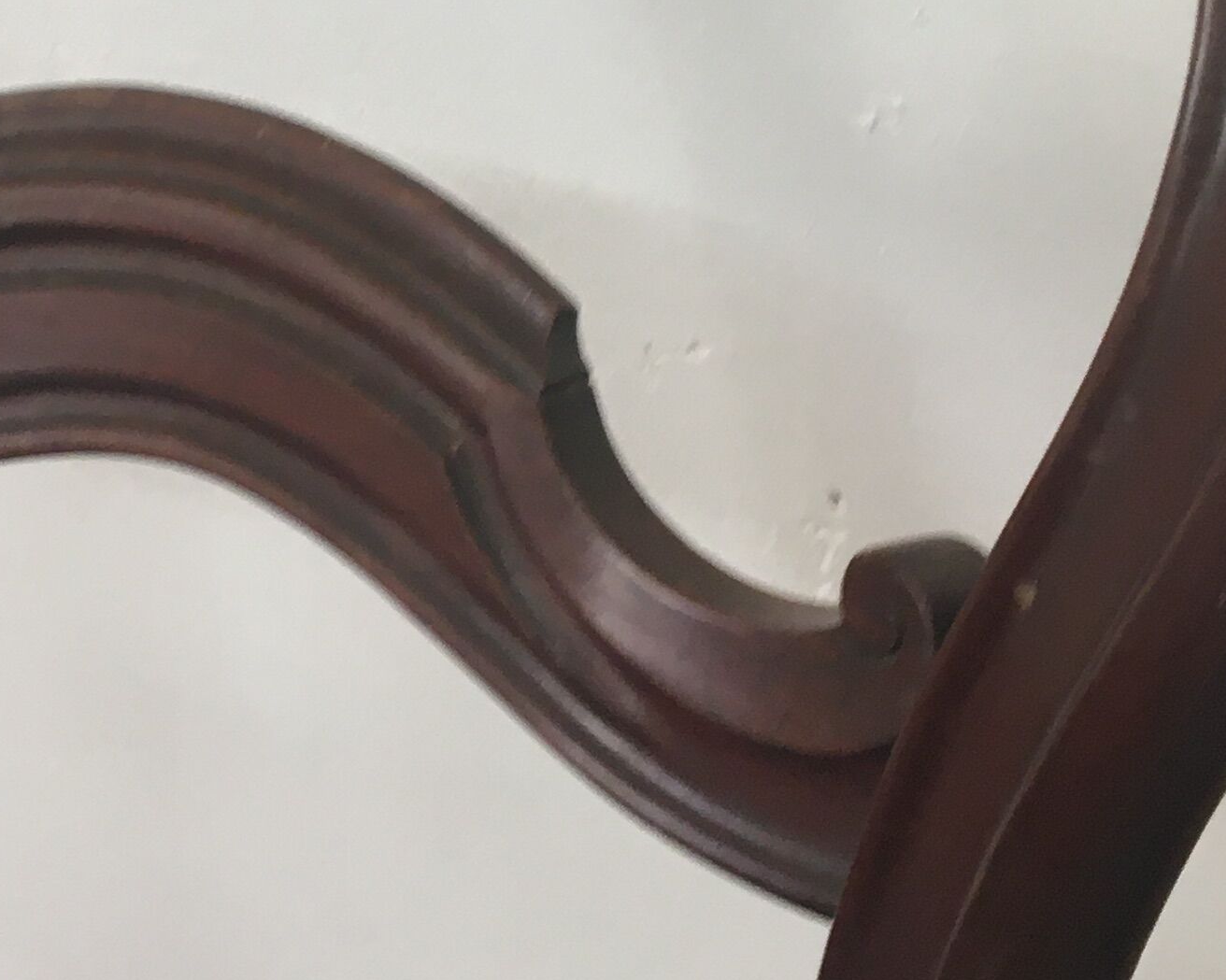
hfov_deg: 21.7
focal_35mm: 87
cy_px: 206
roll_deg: +5.6
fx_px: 3156
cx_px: 269
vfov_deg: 17.5
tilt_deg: -31.6
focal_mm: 4.15
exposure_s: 1/33
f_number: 2.2
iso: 80
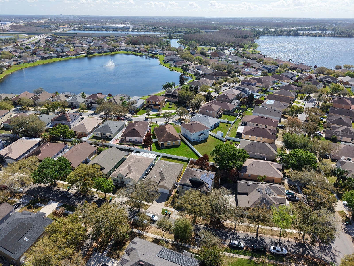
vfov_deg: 56.8
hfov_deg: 71.6
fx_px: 245
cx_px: 177
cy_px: 133
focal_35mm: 24
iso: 270
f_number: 1.8
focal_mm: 8.67
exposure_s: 1/5000
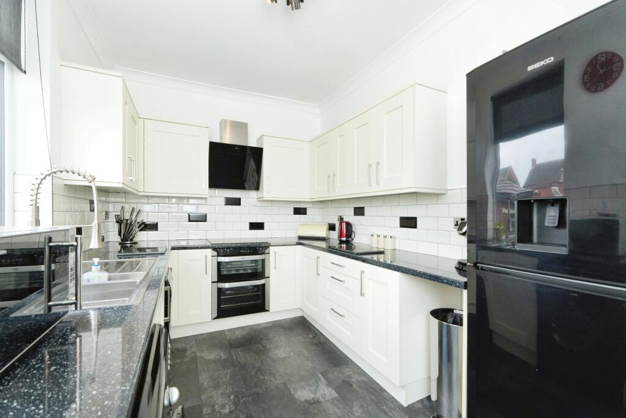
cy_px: 209
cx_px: 313
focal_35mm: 15
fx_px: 261
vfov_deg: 77.3
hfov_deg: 100.4
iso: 400
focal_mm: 10
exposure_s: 1/160
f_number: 4
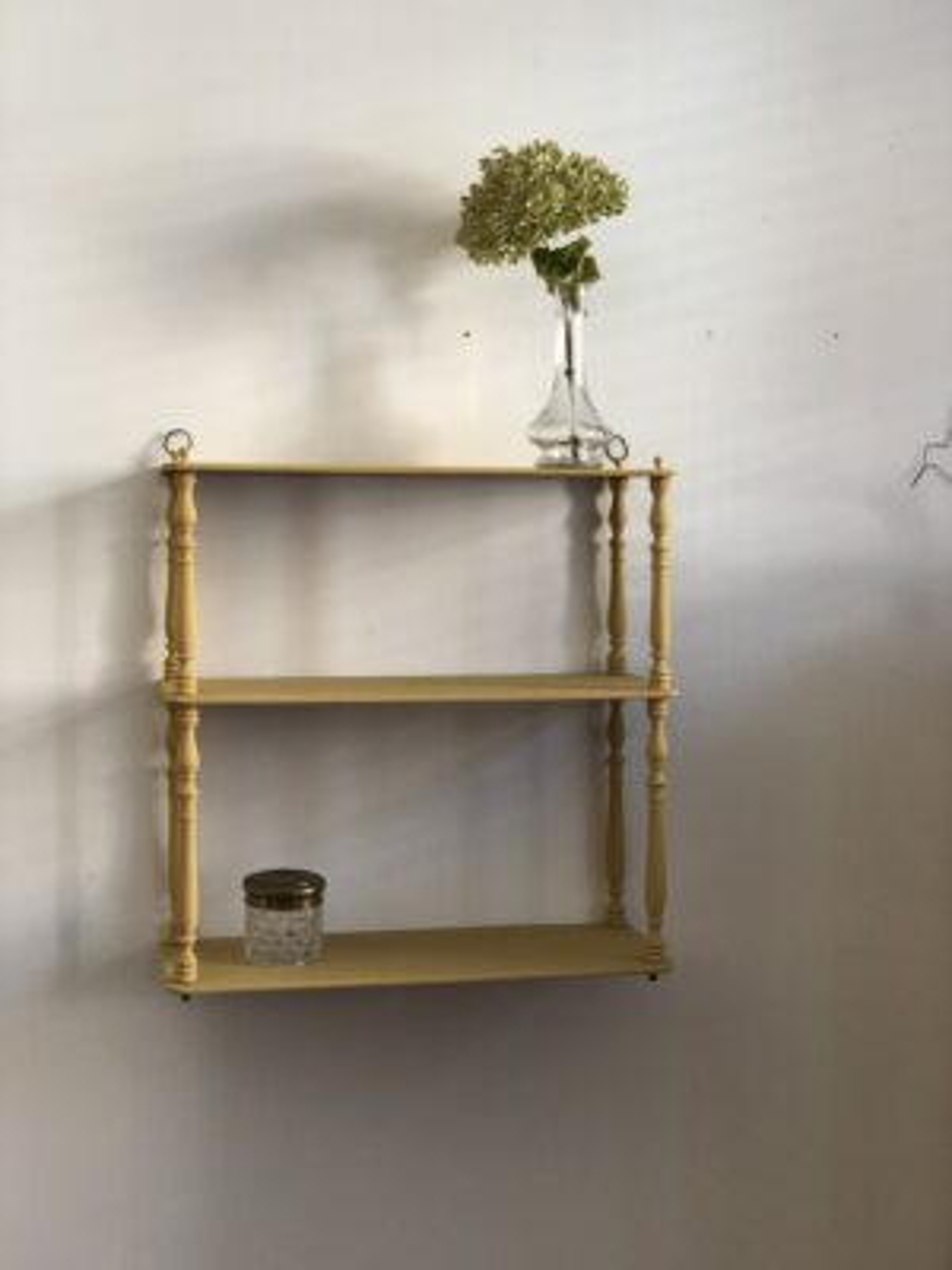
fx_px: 1907
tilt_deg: -3.3
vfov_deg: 36.8
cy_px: 635
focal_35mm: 52
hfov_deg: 28.0
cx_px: 476
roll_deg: -0.4
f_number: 2.4
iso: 100
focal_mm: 6
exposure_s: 1/40
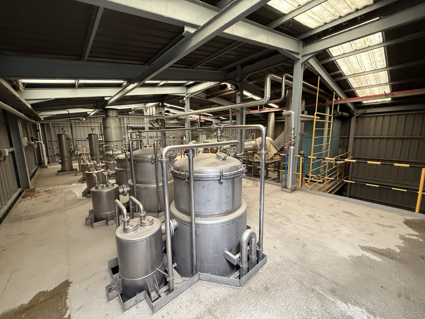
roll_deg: +0.9
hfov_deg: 102.1
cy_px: 160
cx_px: 212
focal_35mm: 14
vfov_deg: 85.7
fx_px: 172
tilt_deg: -8.3
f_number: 2.2
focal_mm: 2.22
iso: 640
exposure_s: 1/60
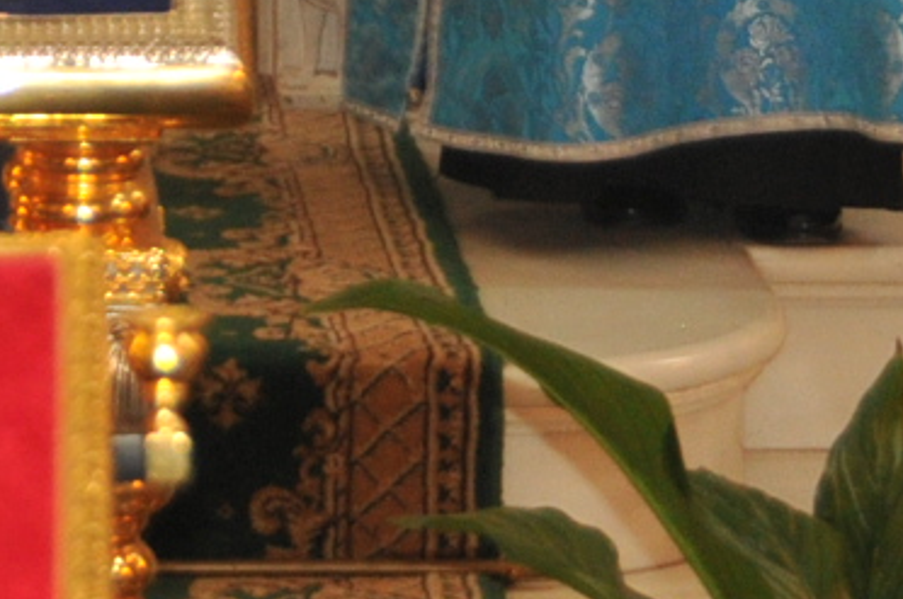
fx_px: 6285
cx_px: -58
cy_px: -829
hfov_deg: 8.2
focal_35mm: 251
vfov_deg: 5.3
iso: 640
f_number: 4
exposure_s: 1/20
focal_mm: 29
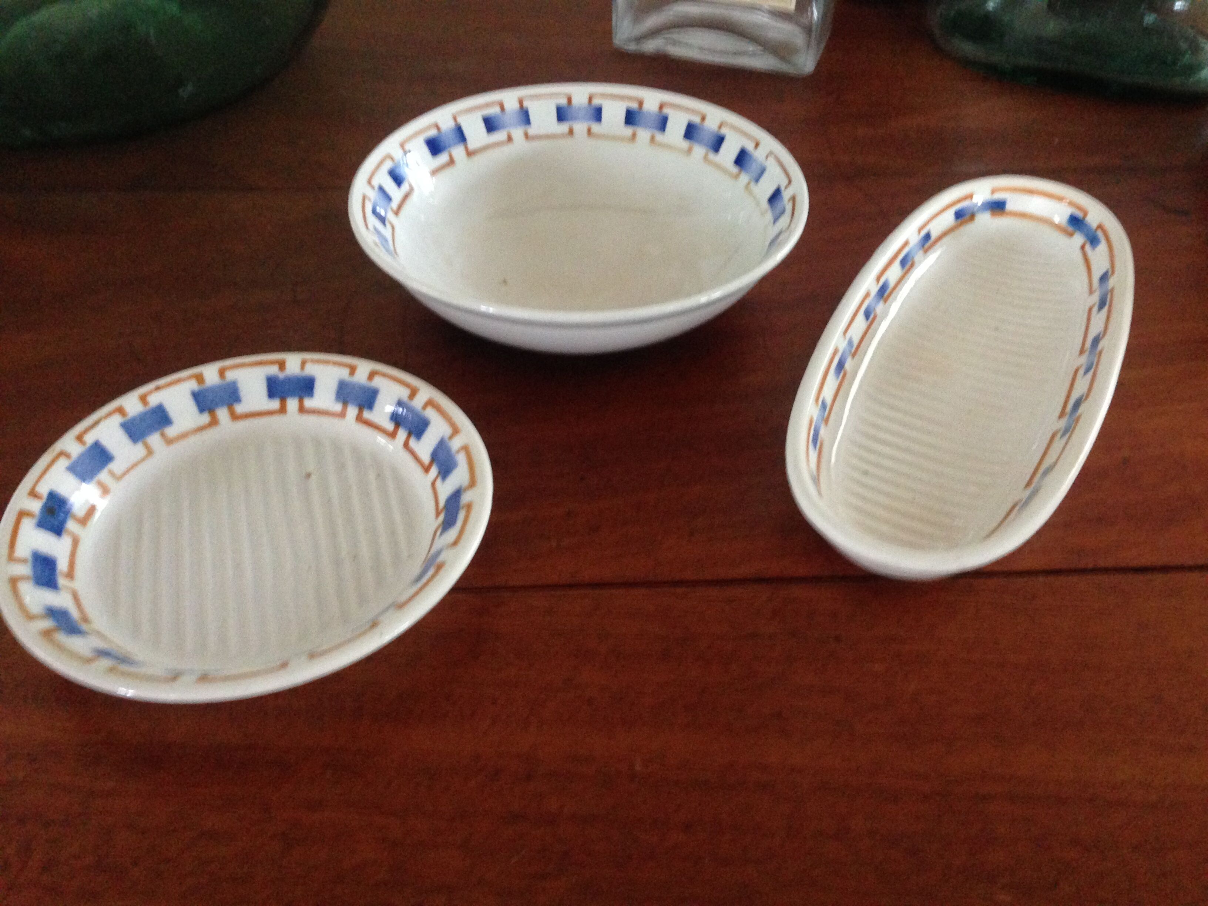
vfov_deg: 42.9
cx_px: 604
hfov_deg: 55.4
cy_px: 453
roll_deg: -0.2
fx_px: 1152
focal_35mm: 33
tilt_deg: -43.9
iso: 320
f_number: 2.4
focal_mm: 4.12
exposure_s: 1/17
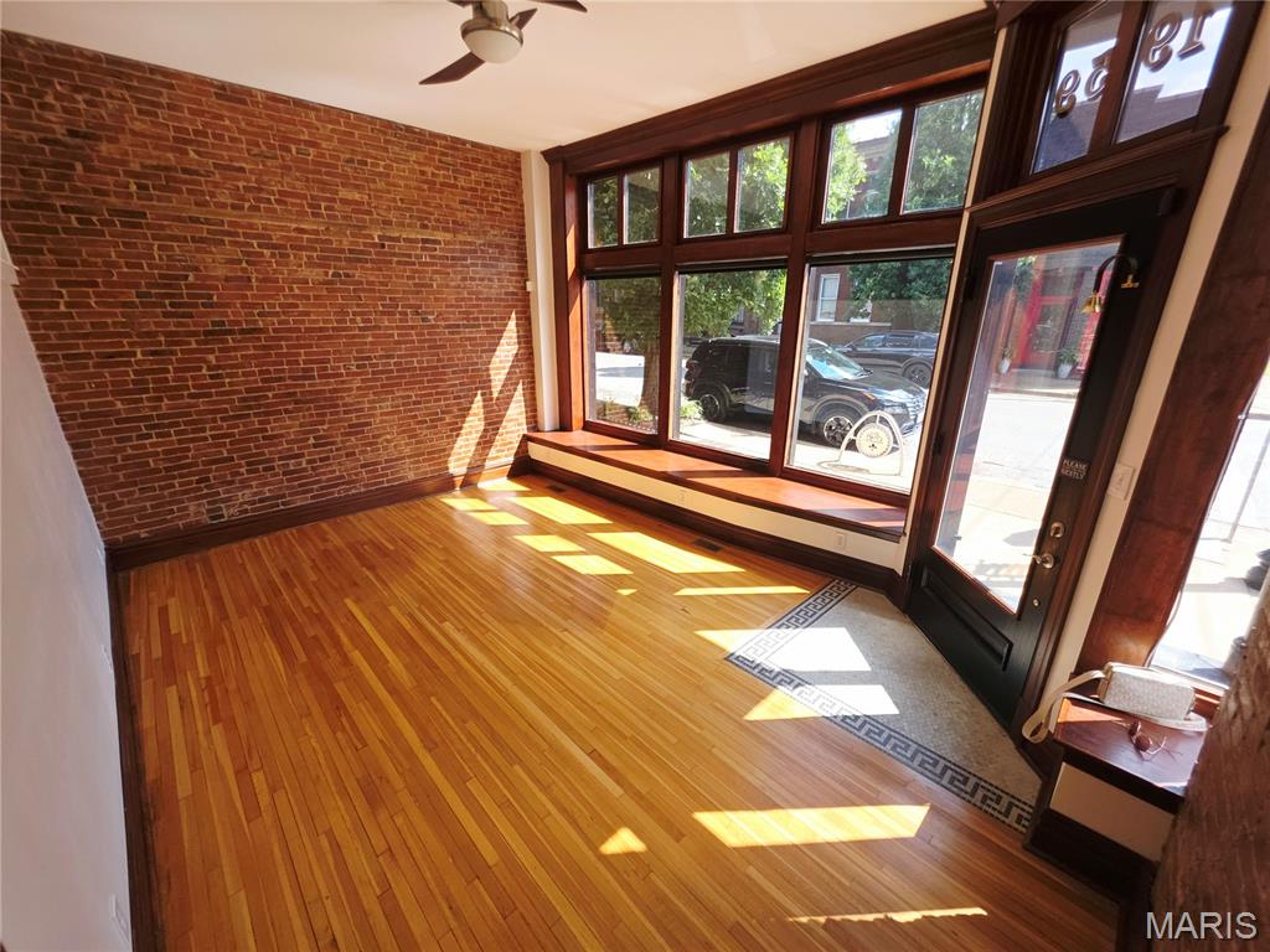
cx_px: 635
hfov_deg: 106.2
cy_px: 476
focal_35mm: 13
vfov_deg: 89.9
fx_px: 477
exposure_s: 1/159
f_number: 1.9
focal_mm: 2.2
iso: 20
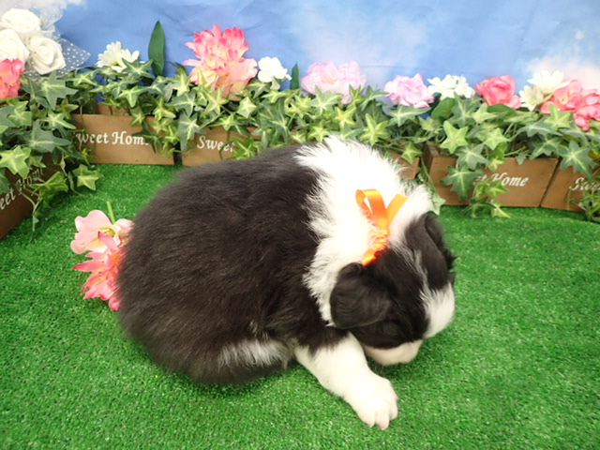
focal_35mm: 25
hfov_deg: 69.4
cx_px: 300
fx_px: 433
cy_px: 225
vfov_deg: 54.9
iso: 400
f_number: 2
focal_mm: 4.5
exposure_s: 1/40
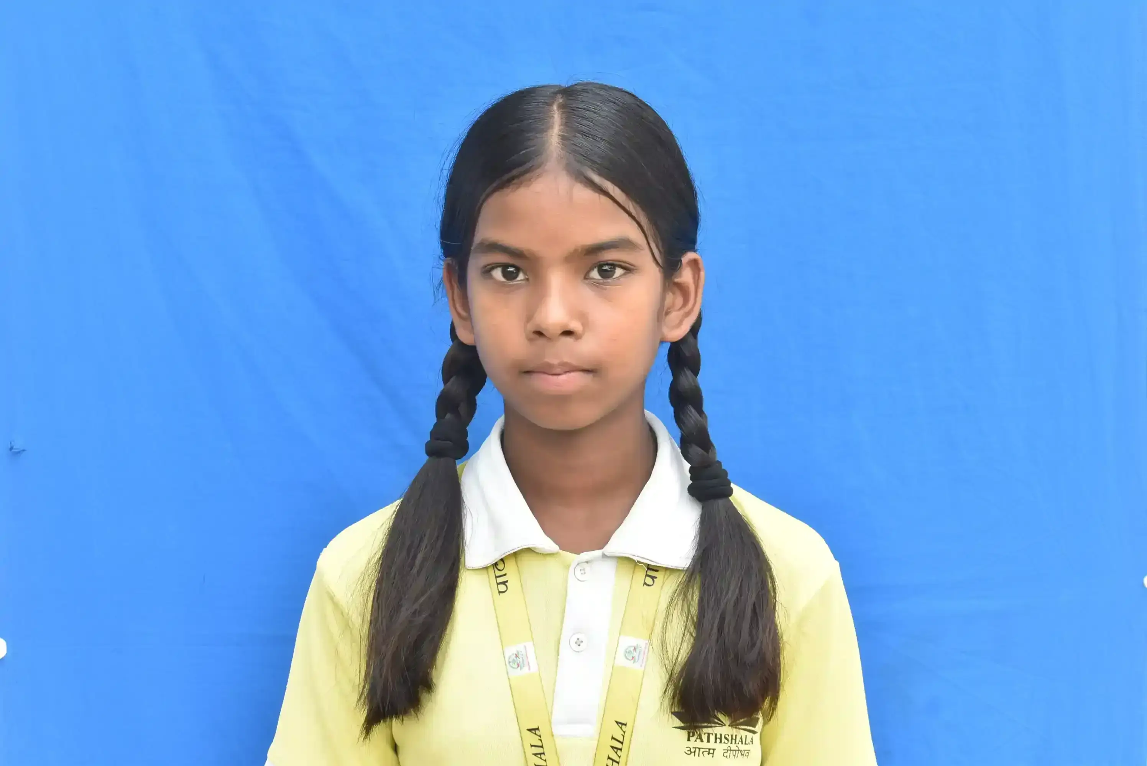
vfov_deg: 22.7
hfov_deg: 33.4
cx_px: 574
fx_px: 1913
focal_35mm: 60
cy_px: 383
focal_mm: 40
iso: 500
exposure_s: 1/60
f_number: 8
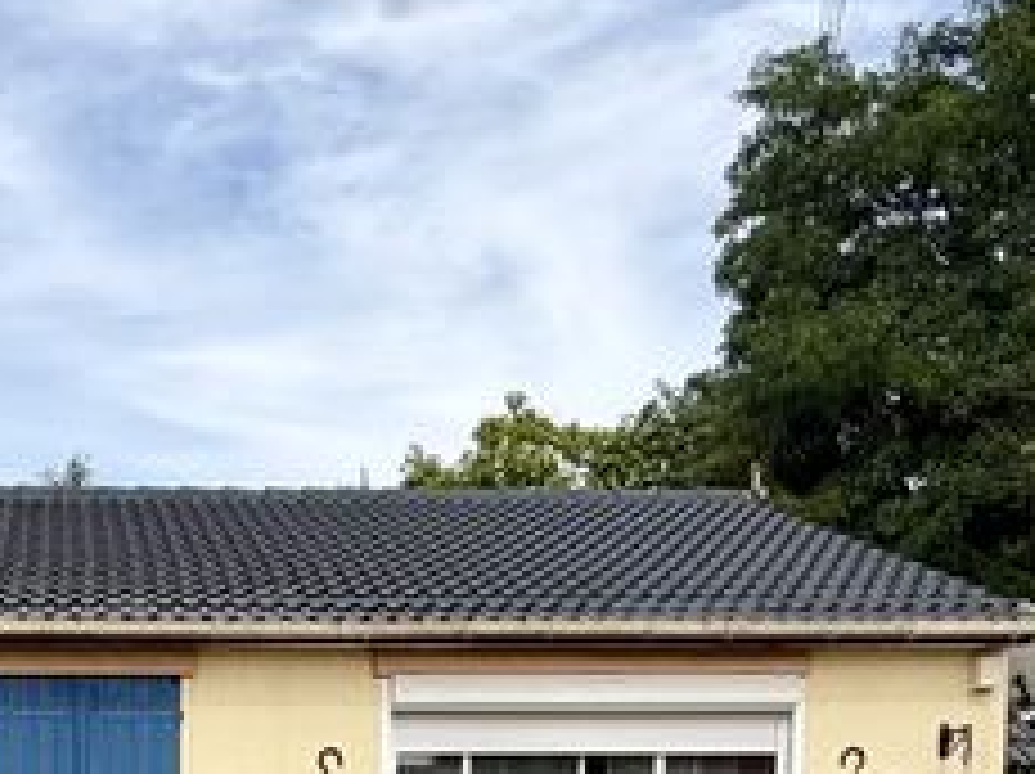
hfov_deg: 30.6
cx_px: 140
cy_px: 1062
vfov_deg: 21.3
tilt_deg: -5.0
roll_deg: +0.9
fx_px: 1822
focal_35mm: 61
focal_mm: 2.22
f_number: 2.2
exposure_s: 1/770
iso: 25
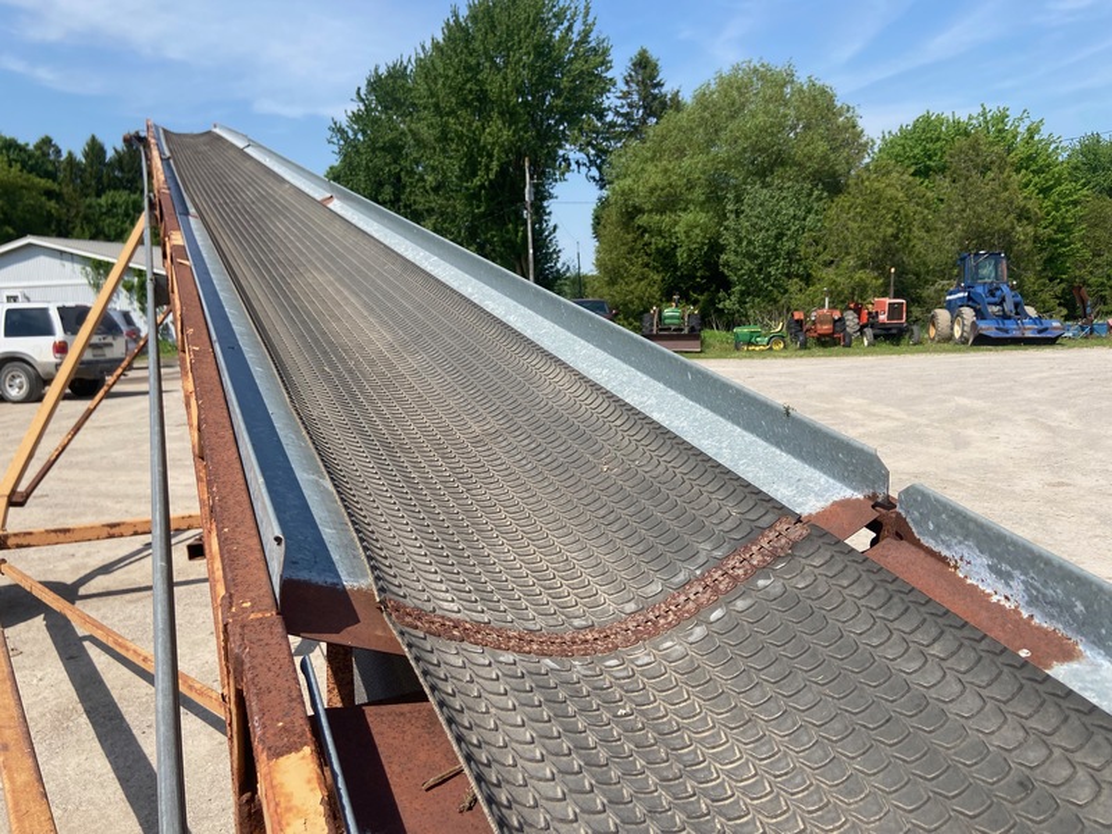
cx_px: 556
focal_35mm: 26
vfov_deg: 53.1
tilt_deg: -11.0
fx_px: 835
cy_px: 417
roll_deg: +4.1
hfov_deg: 67.3
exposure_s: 1/3125
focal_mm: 4.25
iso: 32
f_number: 1.8
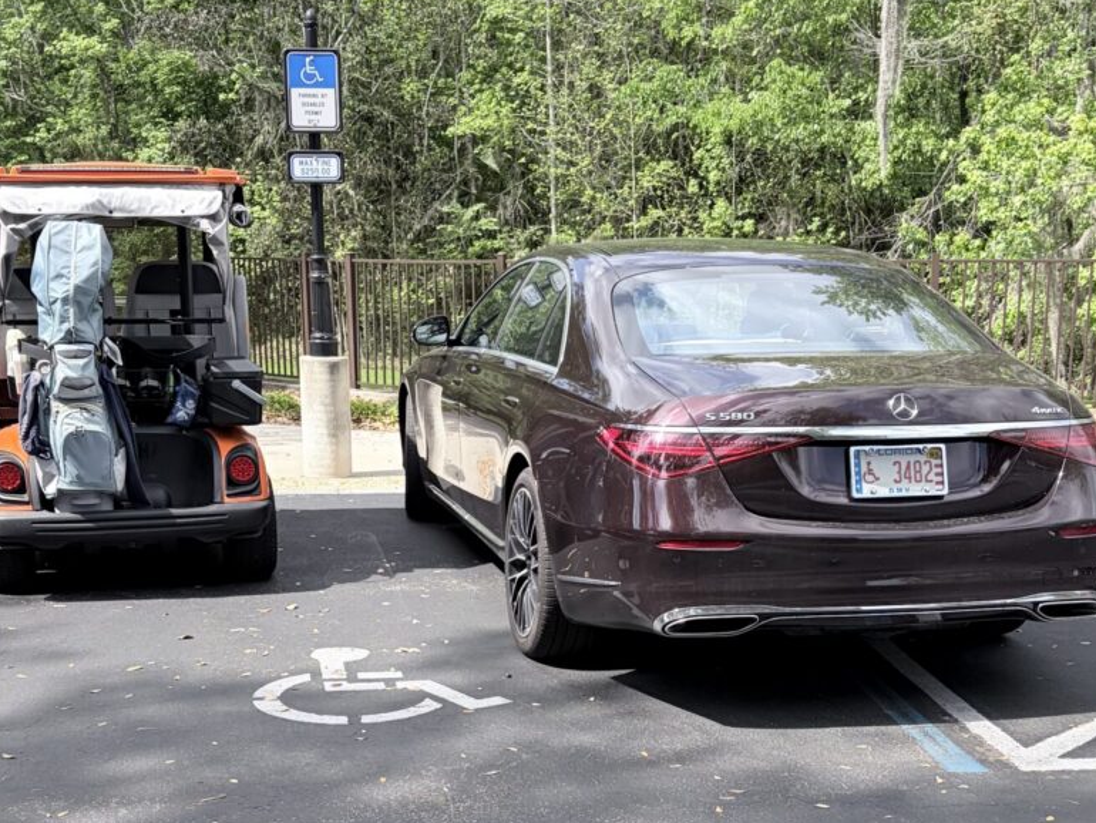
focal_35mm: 27
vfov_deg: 51.4
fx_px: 855
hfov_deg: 65.3
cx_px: 568
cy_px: 413
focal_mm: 5.96
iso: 64
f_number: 1.6
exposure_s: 1/1848
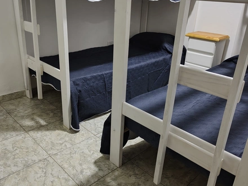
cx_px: 124
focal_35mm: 24
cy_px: 93
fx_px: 172
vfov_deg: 56.8
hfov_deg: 71.6
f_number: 1.8
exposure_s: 1/33.3
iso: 814
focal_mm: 5.56
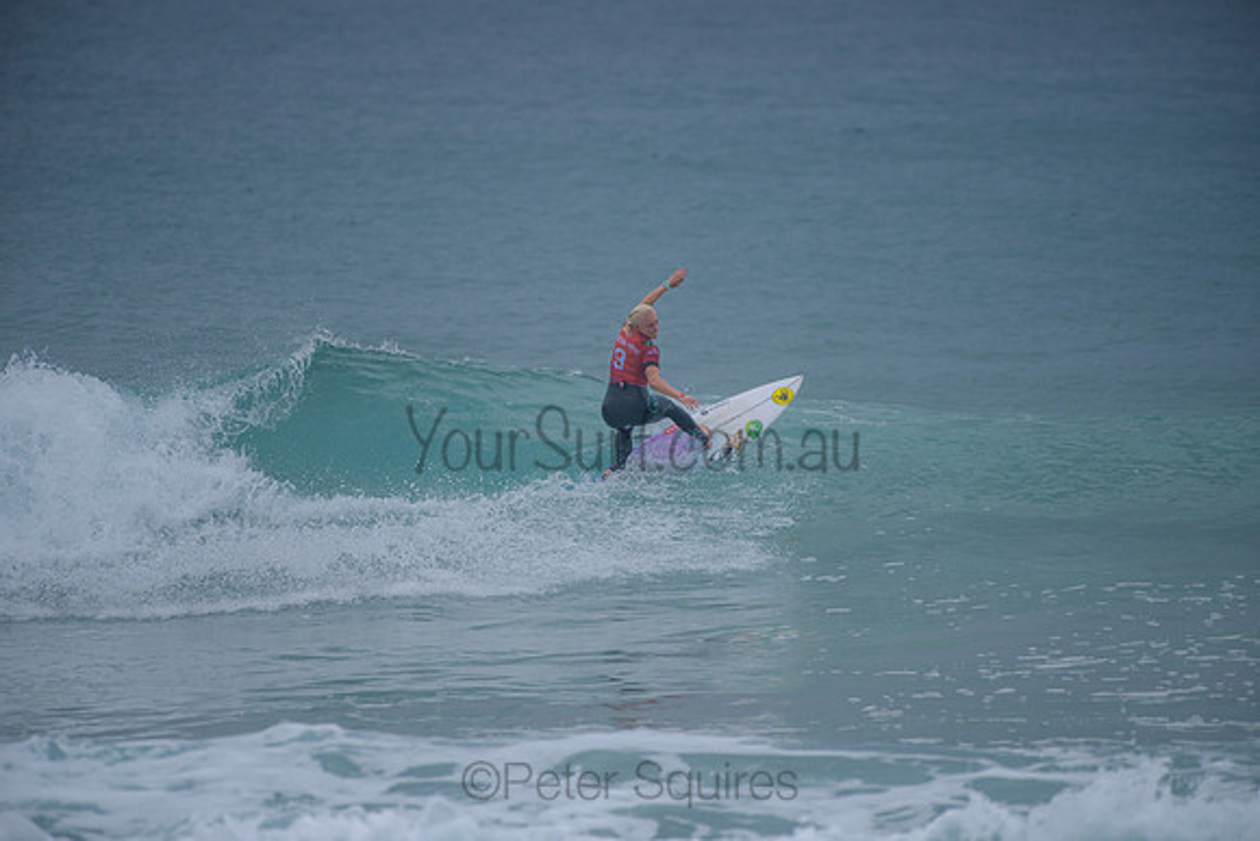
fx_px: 17503
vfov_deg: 2.8
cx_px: 630
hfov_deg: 4.1
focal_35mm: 500
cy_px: 420
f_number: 5.6
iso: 280
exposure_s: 1/2000
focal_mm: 500
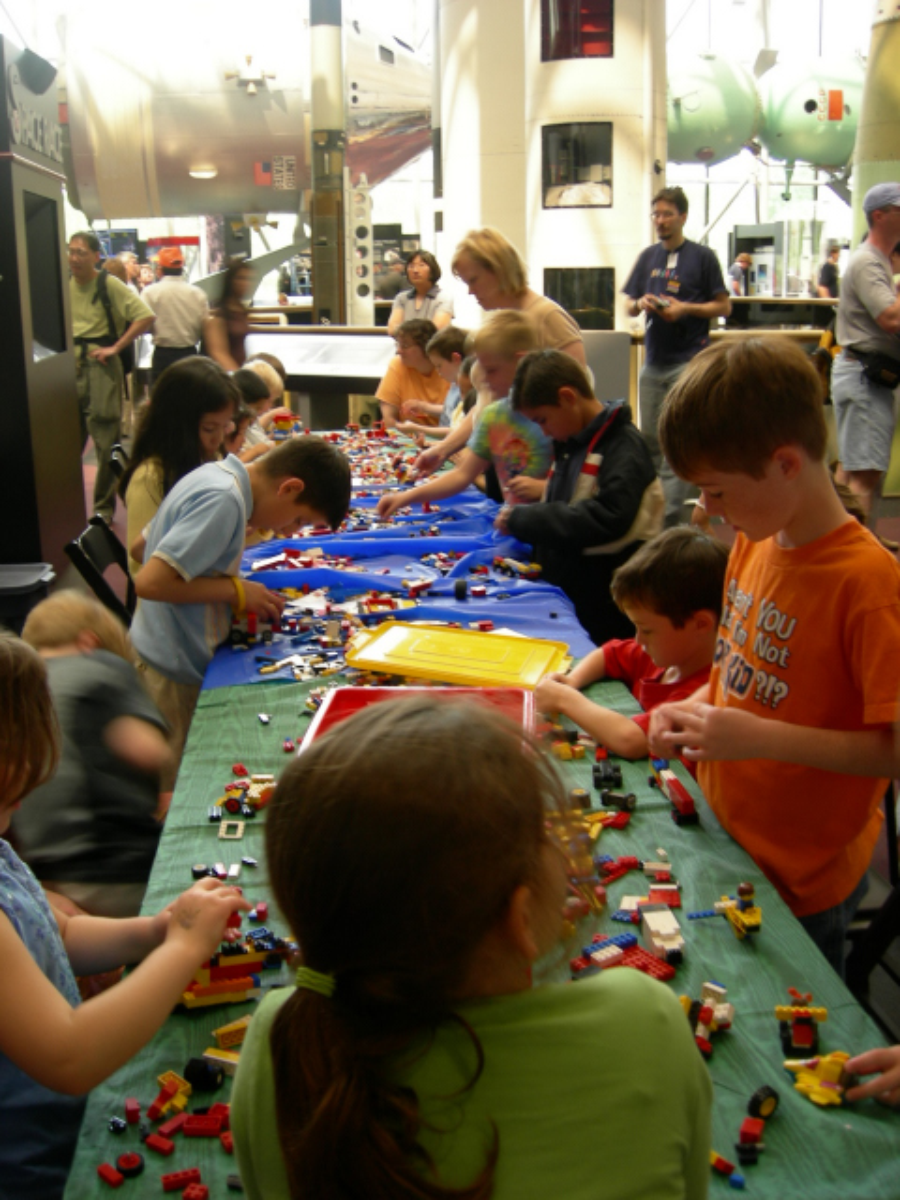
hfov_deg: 39.7
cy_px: 600
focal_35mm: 36
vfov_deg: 51.4
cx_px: 450
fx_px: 1248
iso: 64
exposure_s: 1/11.4
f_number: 2.7
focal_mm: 7.5
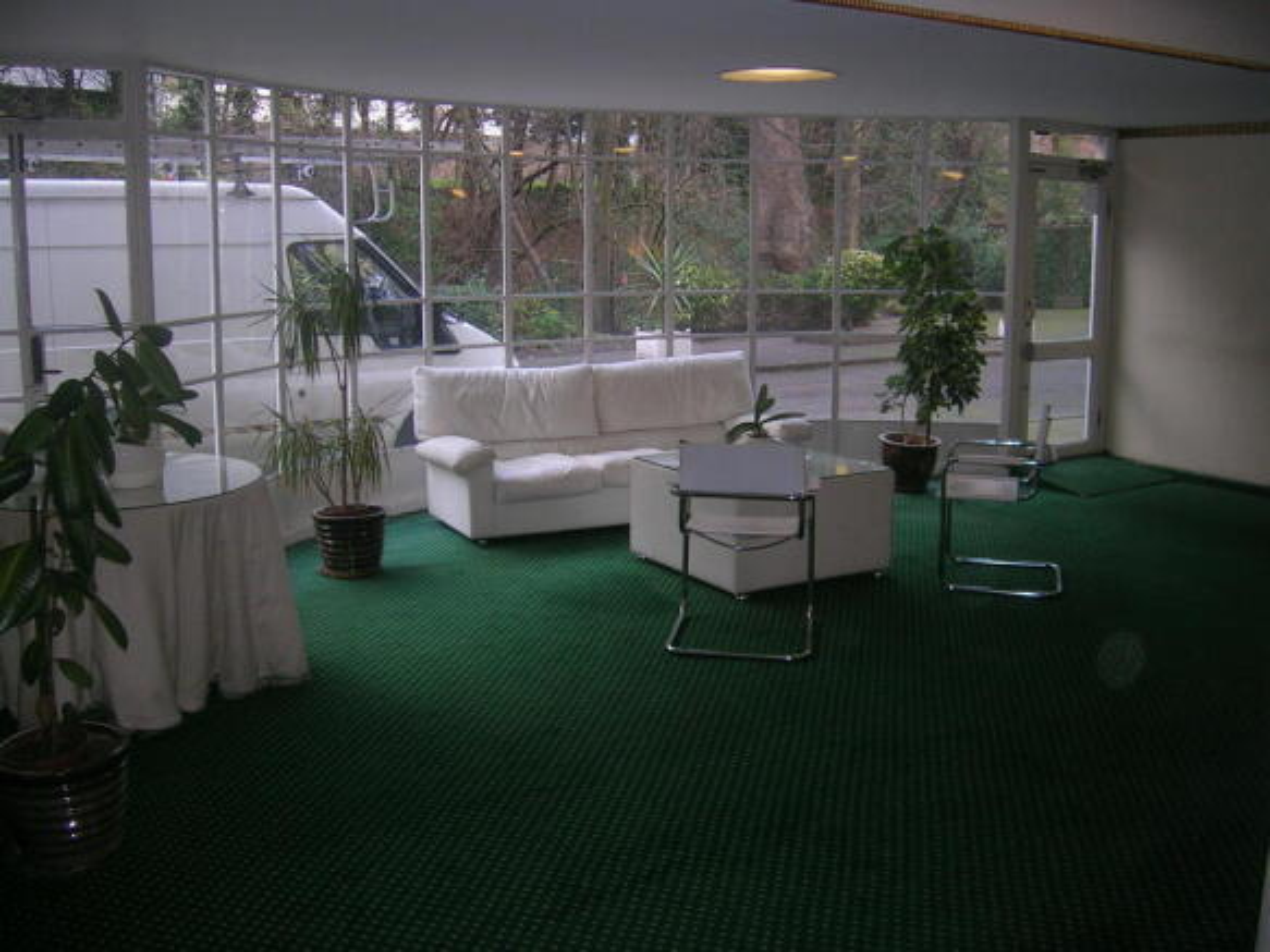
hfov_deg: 52.6
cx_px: 635
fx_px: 1284
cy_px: 476
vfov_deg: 40.7
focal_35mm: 35
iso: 80
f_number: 2.8
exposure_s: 1/60.1
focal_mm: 5.4
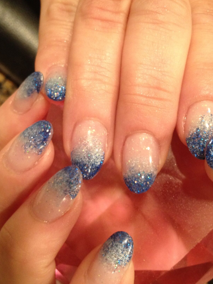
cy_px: 157
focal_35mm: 46
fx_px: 377
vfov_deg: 41.2
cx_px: 122
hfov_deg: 31.5
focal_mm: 4.28
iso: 200
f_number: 2.4
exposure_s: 1/20
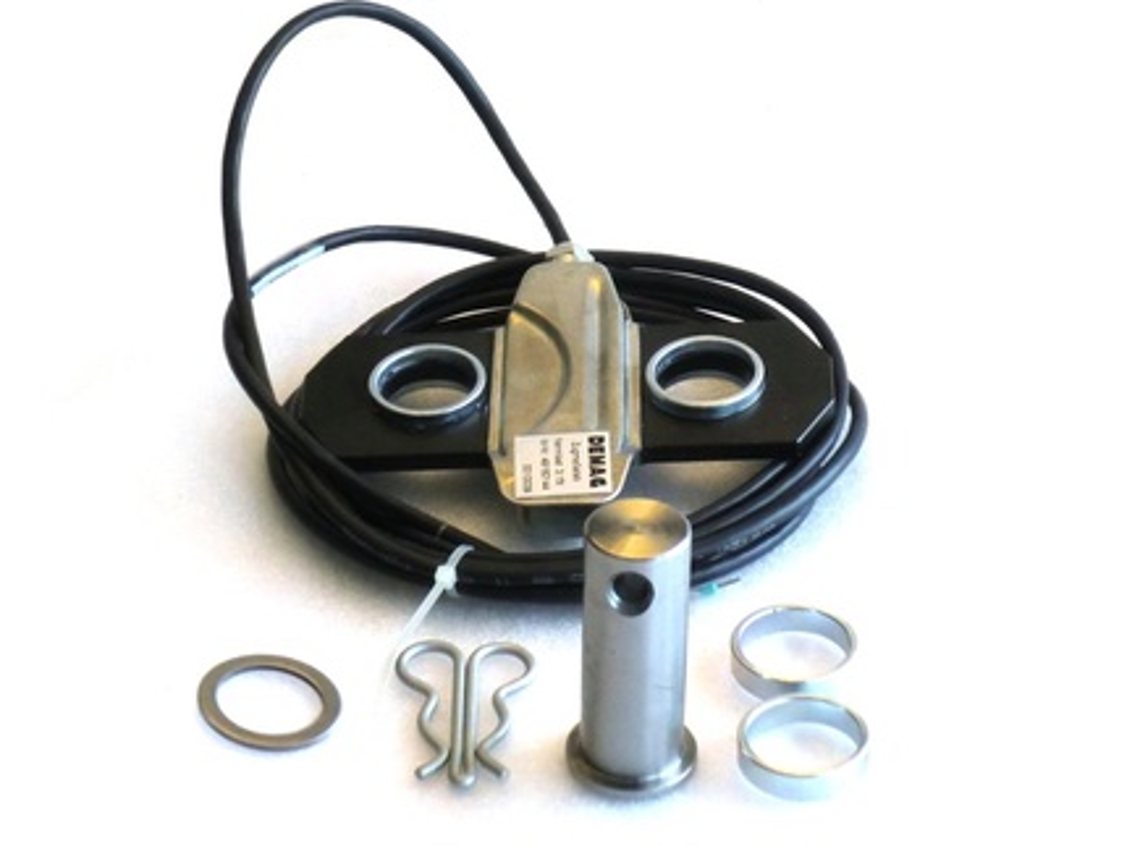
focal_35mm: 93
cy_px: 418
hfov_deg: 21.1
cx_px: 548
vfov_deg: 15.9
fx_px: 3062
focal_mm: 15.81
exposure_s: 1/80
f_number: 5.4
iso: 320
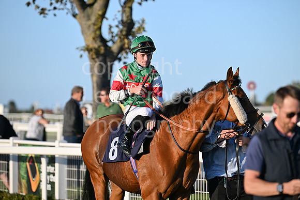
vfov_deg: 6.9
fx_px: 1667
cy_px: 100
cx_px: 150
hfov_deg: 10.3
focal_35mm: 200
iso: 400
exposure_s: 1/3200
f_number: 4
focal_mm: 200
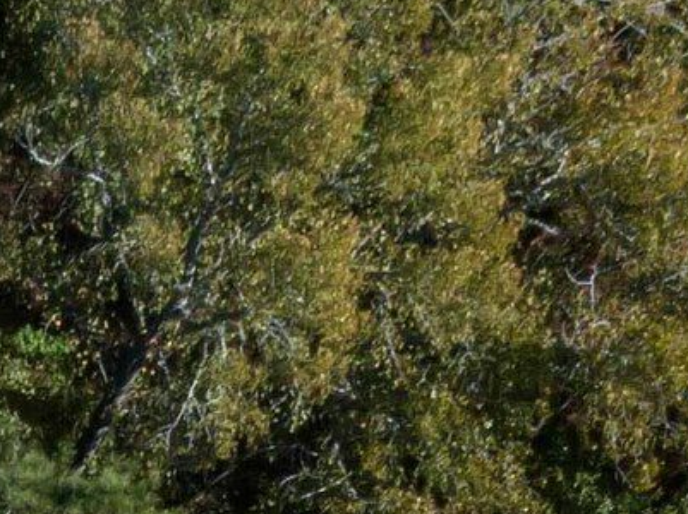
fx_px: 3654
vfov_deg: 6.8
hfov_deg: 9.8
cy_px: 1855
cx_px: -800
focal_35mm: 184
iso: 100
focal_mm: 12.29
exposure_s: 1/120
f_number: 9
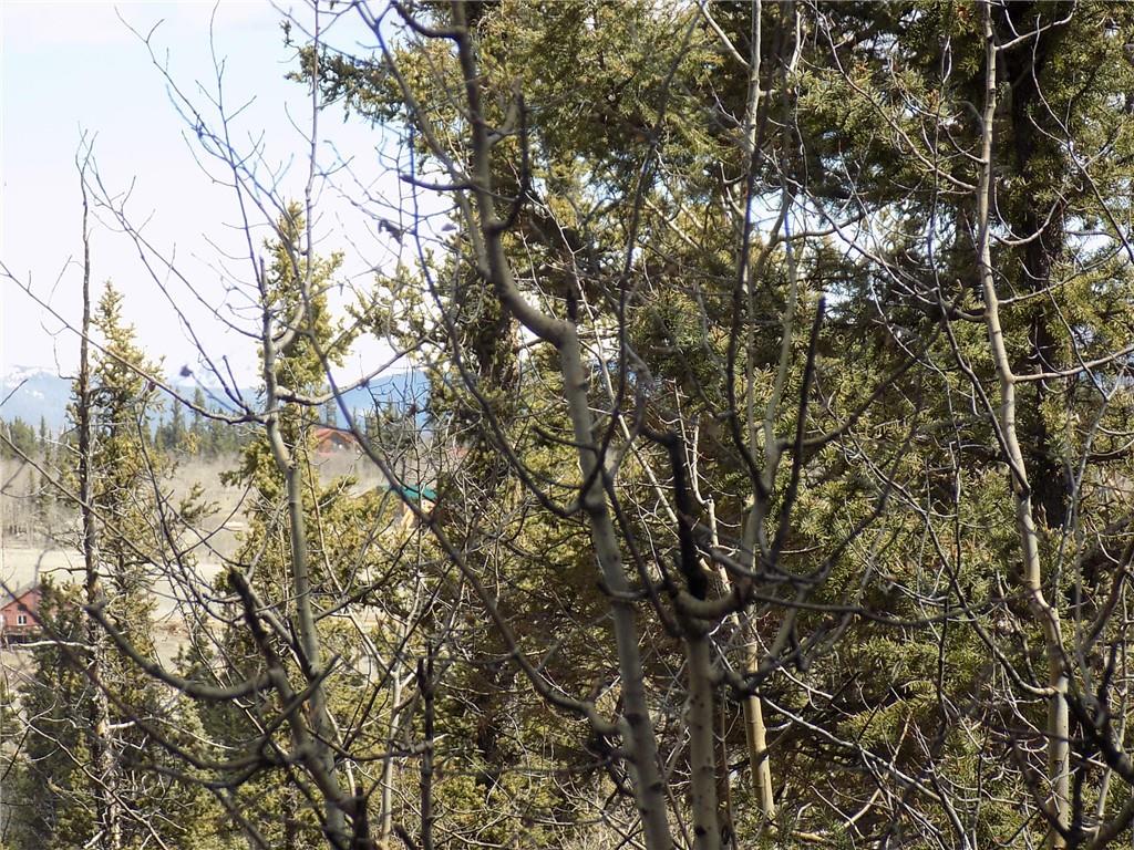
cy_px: 425
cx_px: 567
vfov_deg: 6.8
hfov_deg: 9.1
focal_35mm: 217
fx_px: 7109
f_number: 5.5
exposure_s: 1/160
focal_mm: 38.6
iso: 80
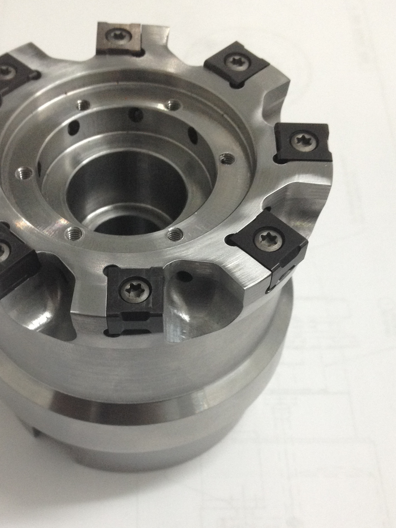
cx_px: 123
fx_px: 915
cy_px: 341
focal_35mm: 60
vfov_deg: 32.0
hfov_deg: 24.3
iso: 100
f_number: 2.4
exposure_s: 1/20
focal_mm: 4.28
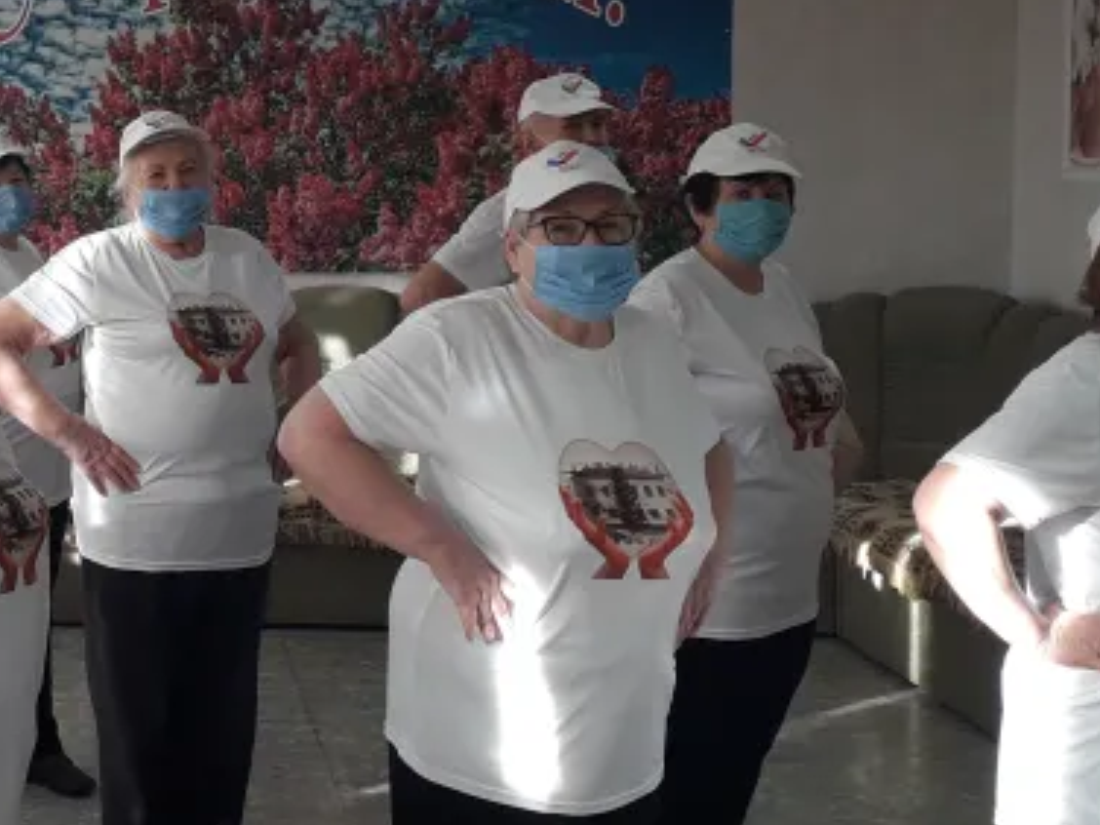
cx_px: 80
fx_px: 2066
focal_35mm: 65
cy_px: 238
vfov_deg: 22.4
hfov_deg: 28.5
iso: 40
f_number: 1.9
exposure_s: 1/50
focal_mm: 3.6
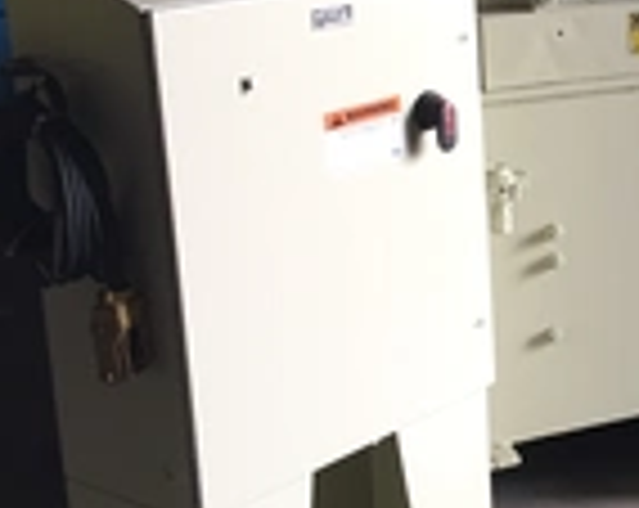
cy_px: 139
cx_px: 824
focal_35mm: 80
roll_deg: -0.5
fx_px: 1510
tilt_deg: -15.2
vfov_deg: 19.0
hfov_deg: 21.6
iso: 32
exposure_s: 1/40
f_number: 2.2
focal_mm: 4.15
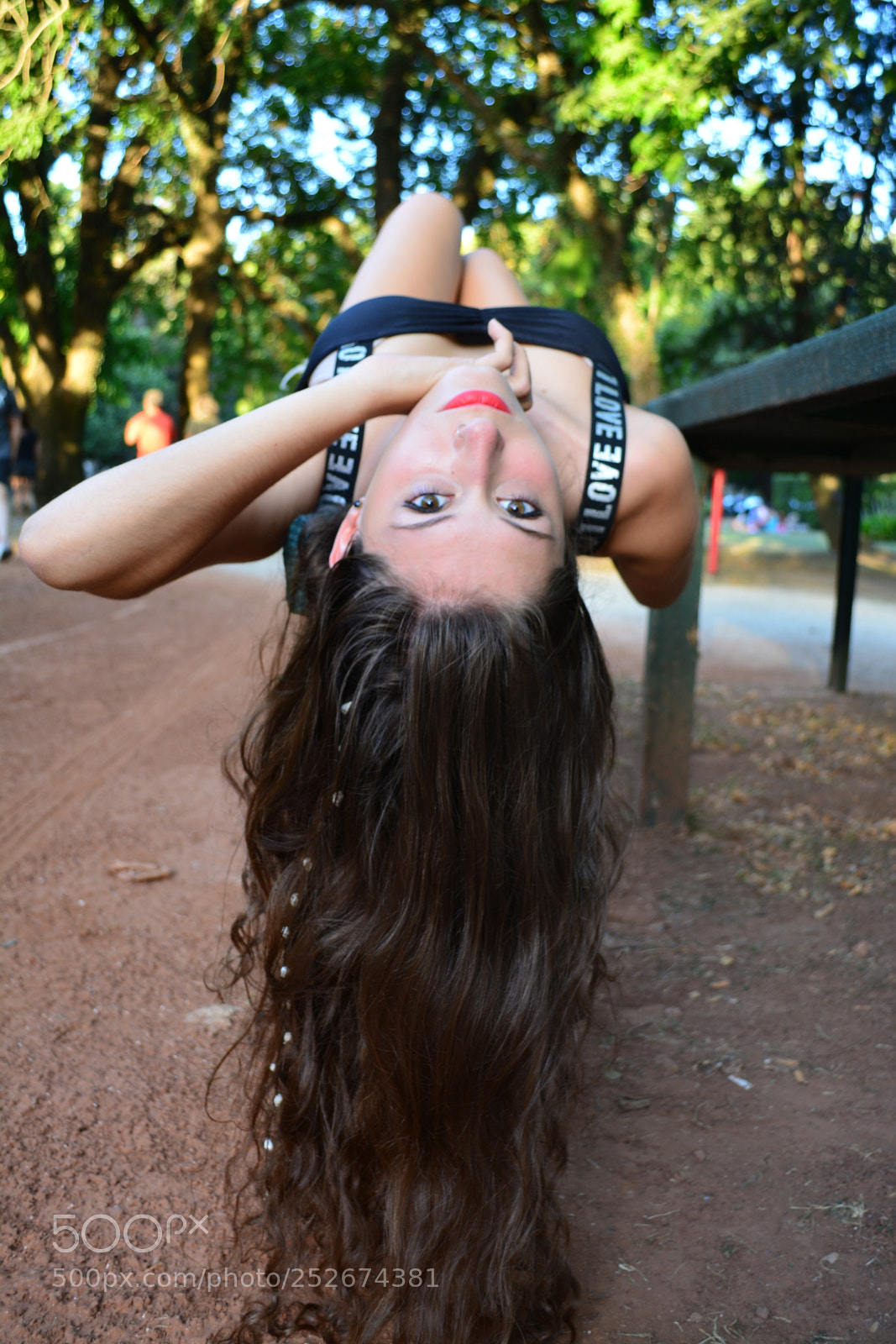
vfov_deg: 57.2
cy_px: 672
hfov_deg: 40.0
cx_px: 448
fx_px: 1232
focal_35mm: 33
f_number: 4
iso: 100
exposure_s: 1/25
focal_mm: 22
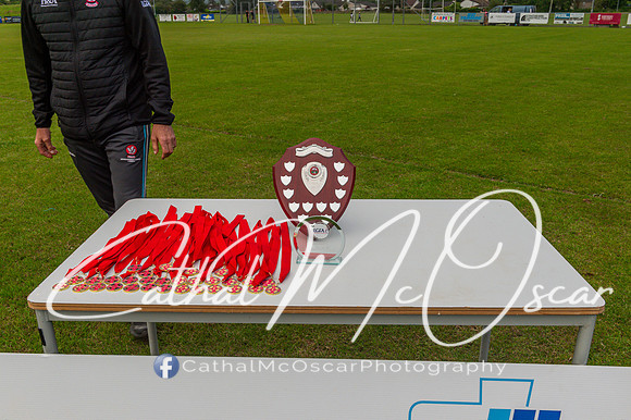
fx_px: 561
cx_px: 316
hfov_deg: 58.7
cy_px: 210
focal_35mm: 32
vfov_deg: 41.1
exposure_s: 1/100
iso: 1000
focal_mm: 32
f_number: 8
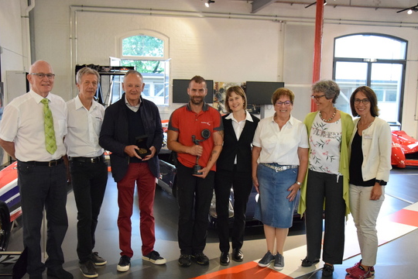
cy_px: 149
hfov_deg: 48.5
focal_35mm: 40
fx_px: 464
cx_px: 206
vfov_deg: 33.4
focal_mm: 24
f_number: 3.8
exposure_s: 1/160
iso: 5600
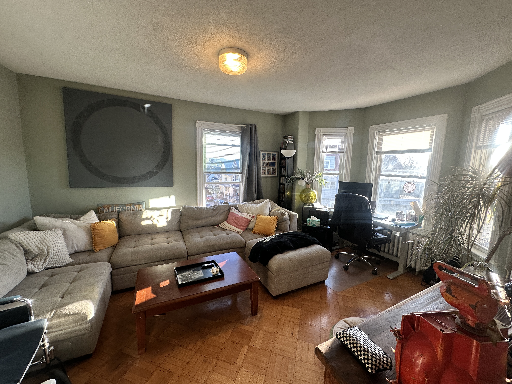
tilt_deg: -5.8
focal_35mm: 14
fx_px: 207
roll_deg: -1.0
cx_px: 256
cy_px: 192
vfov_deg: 85.7
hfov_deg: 102.1
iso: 100
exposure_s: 1/120
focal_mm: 2.22
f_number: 2.2
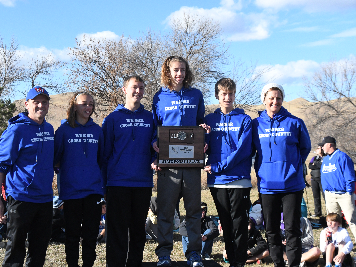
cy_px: 133
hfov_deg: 29.8
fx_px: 668
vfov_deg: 22.6
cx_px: 156
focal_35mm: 65
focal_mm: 40
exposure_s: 1/3200
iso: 2500
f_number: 8
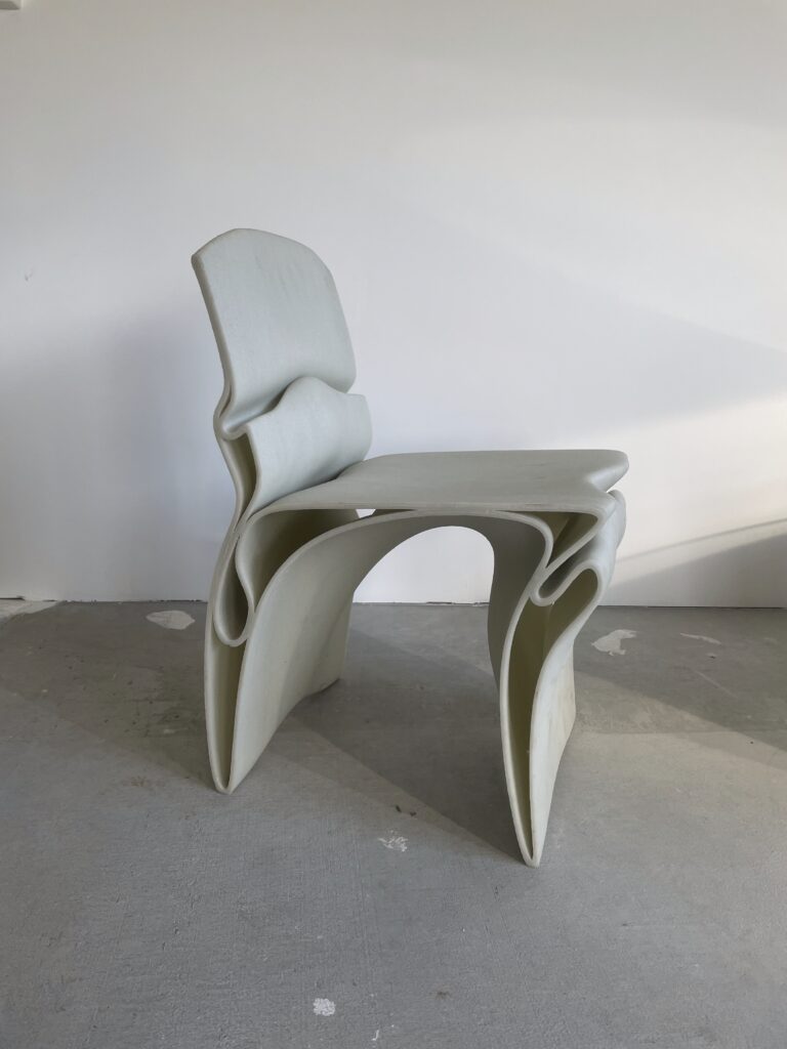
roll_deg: -1.5
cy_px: 524
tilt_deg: -13.1
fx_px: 788
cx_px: 394
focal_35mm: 26
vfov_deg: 67.3
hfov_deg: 53.1
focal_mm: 4.2
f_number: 1.6
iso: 64
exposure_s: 1/121
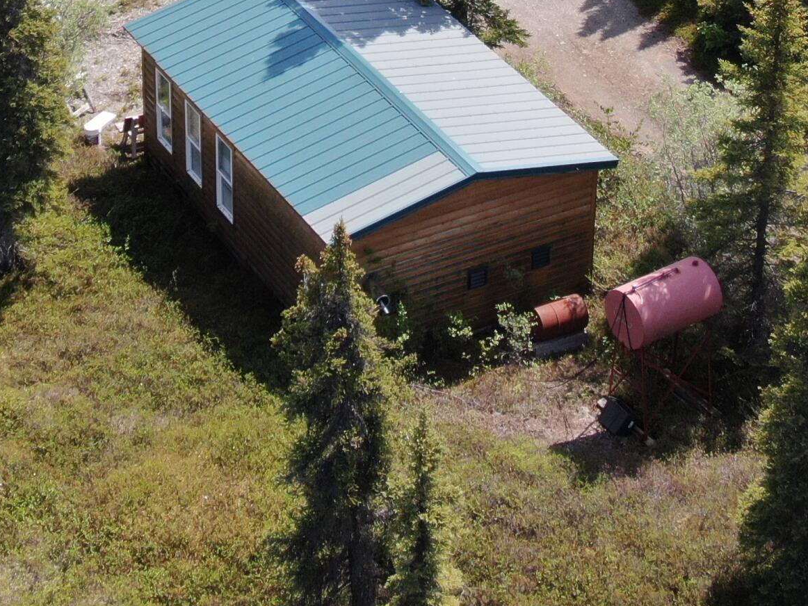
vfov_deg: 12.9
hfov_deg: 17.7
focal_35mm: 111
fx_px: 2591
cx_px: 305
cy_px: -167
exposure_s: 1/400
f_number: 3.6
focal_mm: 7.39
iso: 100
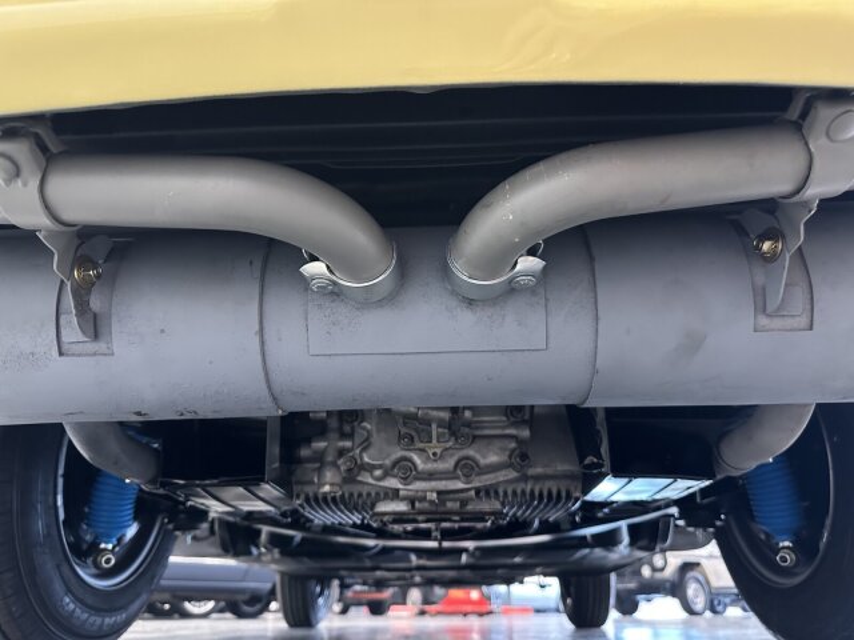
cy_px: 320
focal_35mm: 24
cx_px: 427
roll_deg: -0.4
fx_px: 592
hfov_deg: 71.6
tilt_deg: +24.4
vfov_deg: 56.8
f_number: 1.78
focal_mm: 6.86
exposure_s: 1/33
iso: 800
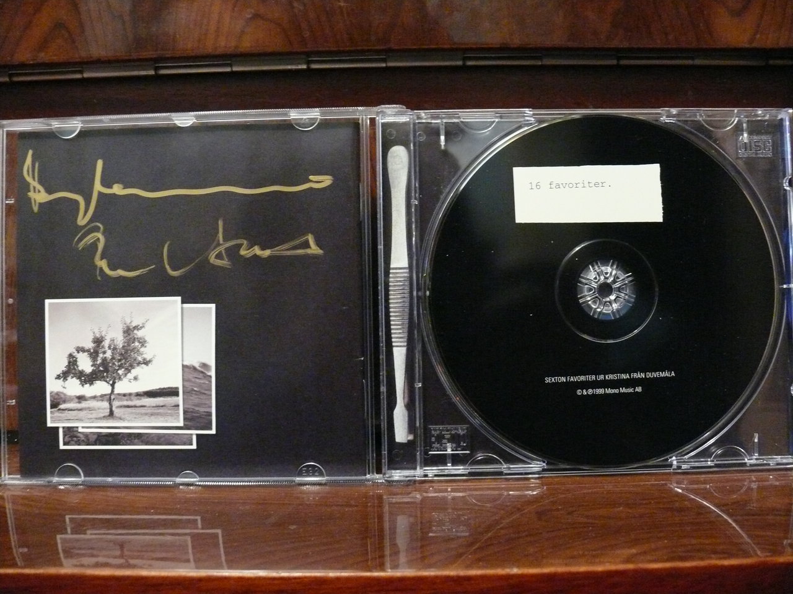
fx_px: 802
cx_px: 396
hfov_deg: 52.6
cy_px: 297
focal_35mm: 35
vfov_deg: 40.7
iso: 800
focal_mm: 7.4
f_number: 2.8
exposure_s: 1/15
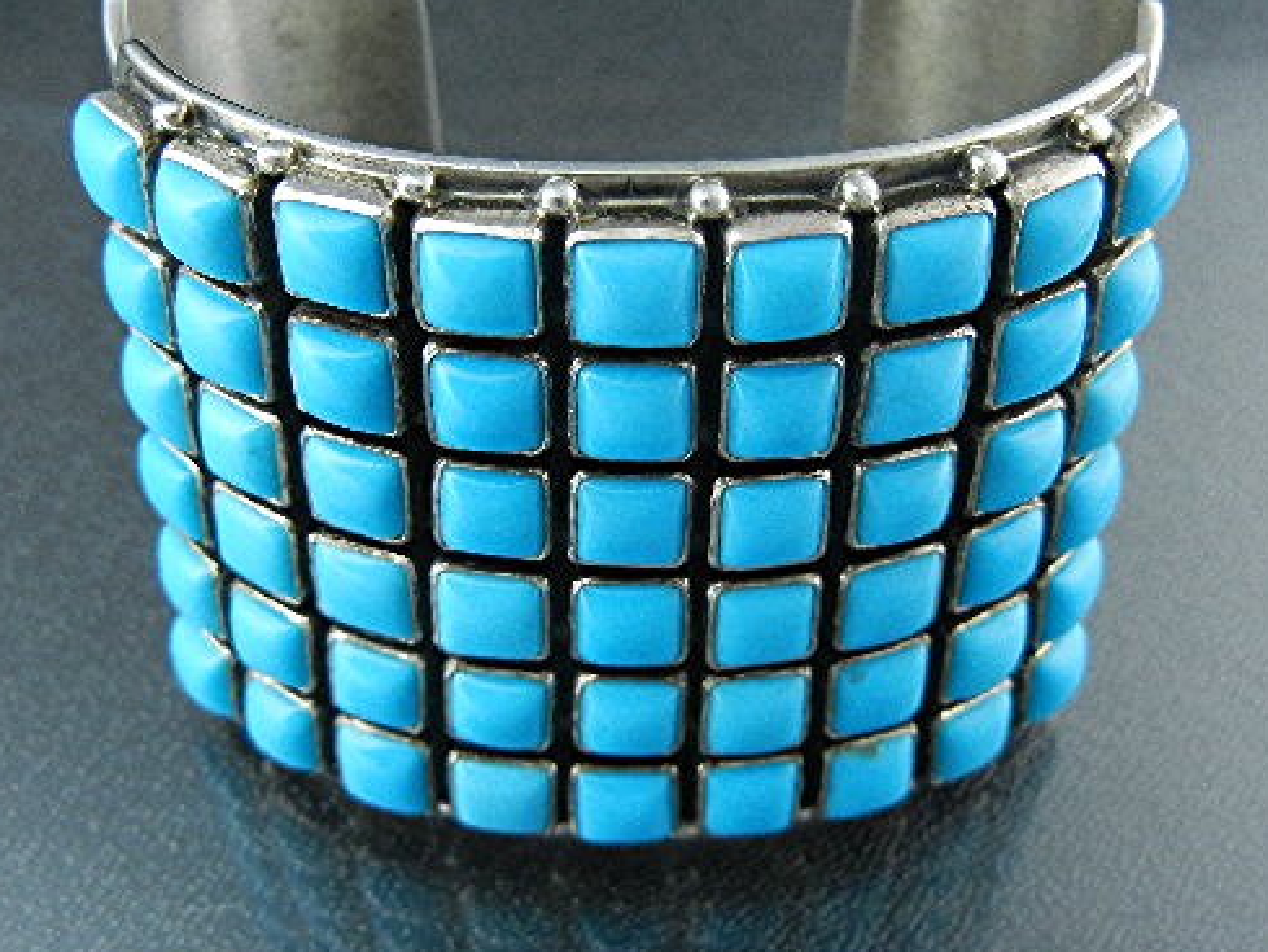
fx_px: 1869
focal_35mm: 51
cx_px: 640
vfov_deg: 28.6
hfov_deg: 37.5
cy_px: 451
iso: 400
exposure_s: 1/21
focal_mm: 7.1
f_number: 3.7
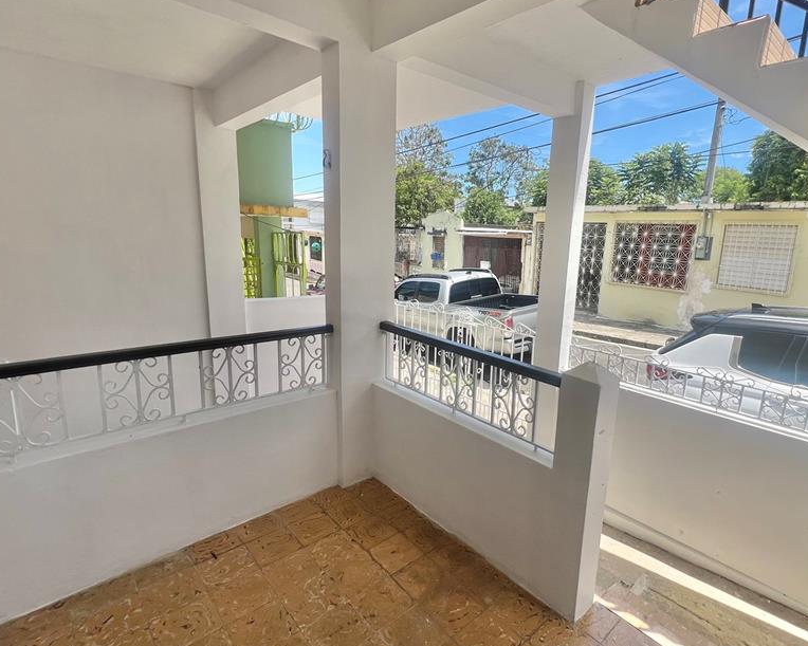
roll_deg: -3.0
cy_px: 315
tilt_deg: -11.2
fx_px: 406
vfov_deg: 76.9
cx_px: 465
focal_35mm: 17
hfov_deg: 89.0
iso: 32
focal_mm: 1.57
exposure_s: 1/881
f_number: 1.8
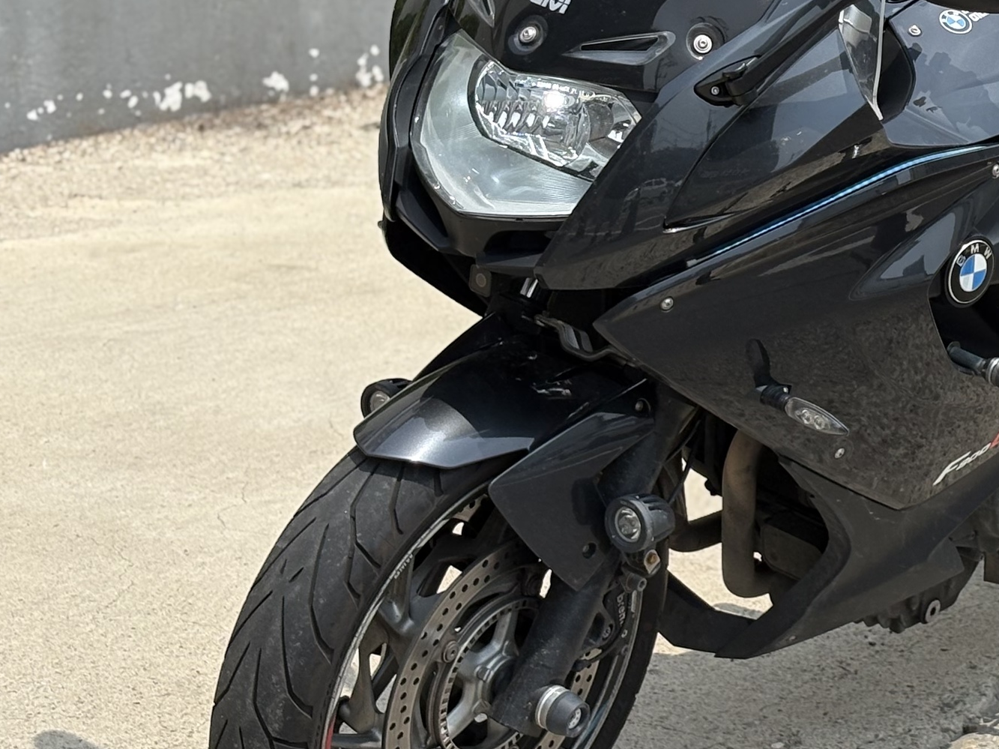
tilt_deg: -10.6
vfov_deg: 12.5
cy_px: 183
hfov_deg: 16.4
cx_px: 978
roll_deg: +0.6
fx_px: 3404
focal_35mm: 118
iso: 32
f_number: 1.6
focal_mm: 5.96
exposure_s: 1/3125
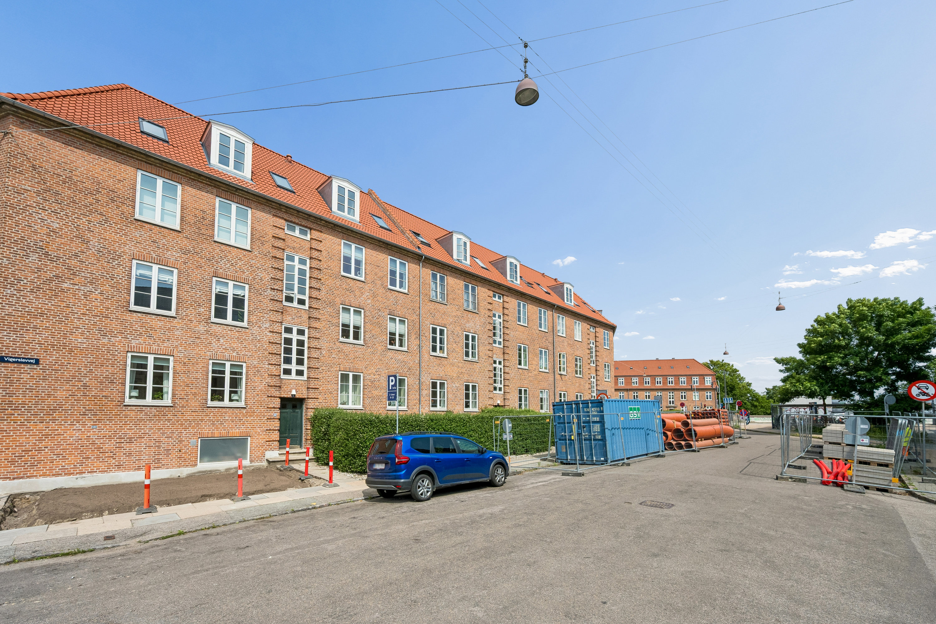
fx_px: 364
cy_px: 312
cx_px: 468
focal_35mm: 14
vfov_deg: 81.2
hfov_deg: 104.3
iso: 400
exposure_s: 1/3200
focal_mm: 14
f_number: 6.3
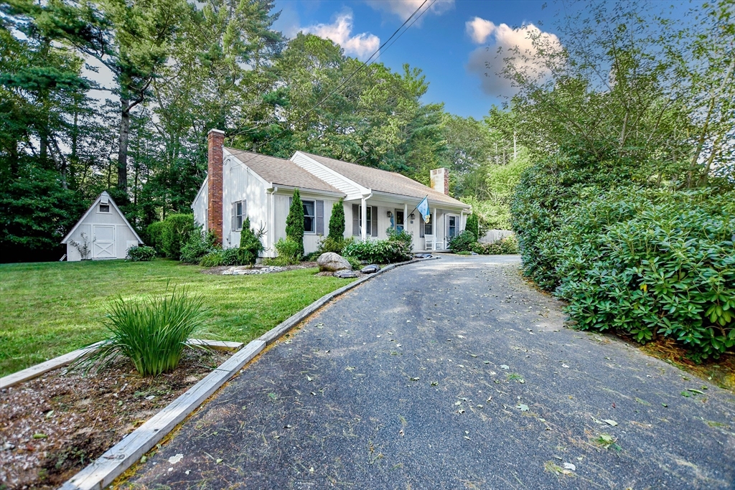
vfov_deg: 77.3
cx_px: 368
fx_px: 306
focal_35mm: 15
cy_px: 245
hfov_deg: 100.4
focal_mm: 10
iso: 800
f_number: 4
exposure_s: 1/500
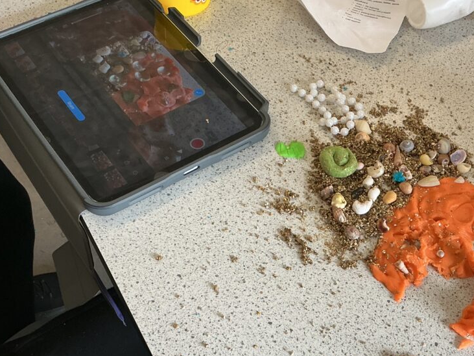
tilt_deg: -54.9
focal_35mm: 50
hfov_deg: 38.1
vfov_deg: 28.9
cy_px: 245
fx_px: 685
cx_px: 277
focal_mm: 3
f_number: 1.8
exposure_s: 1/60
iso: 50
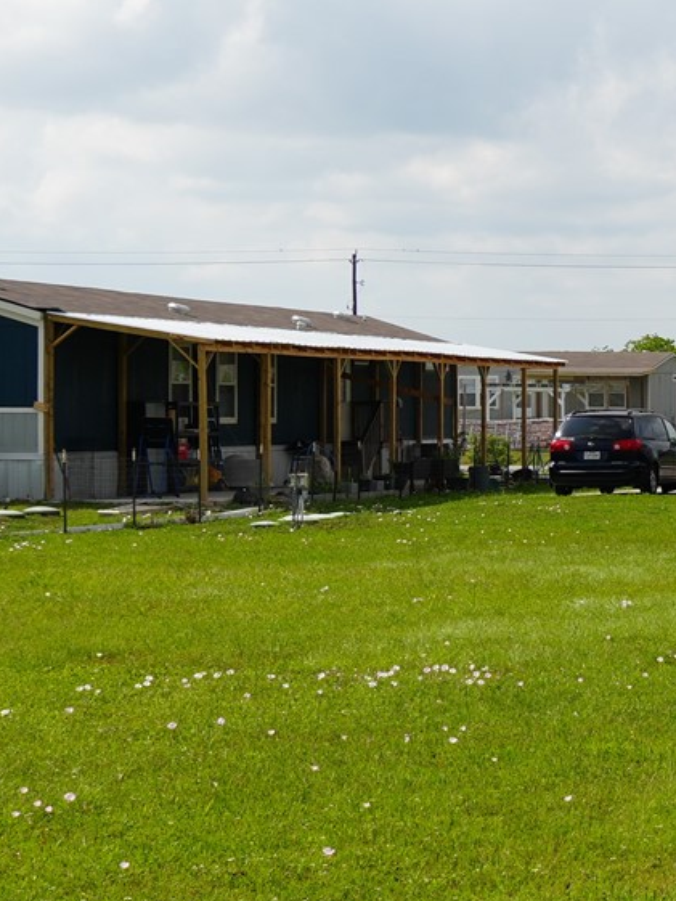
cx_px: 1379
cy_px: 440
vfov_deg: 20.7
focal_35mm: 95
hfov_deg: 13.3
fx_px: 2469
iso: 100
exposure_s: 1/800
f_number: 5
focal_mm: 17
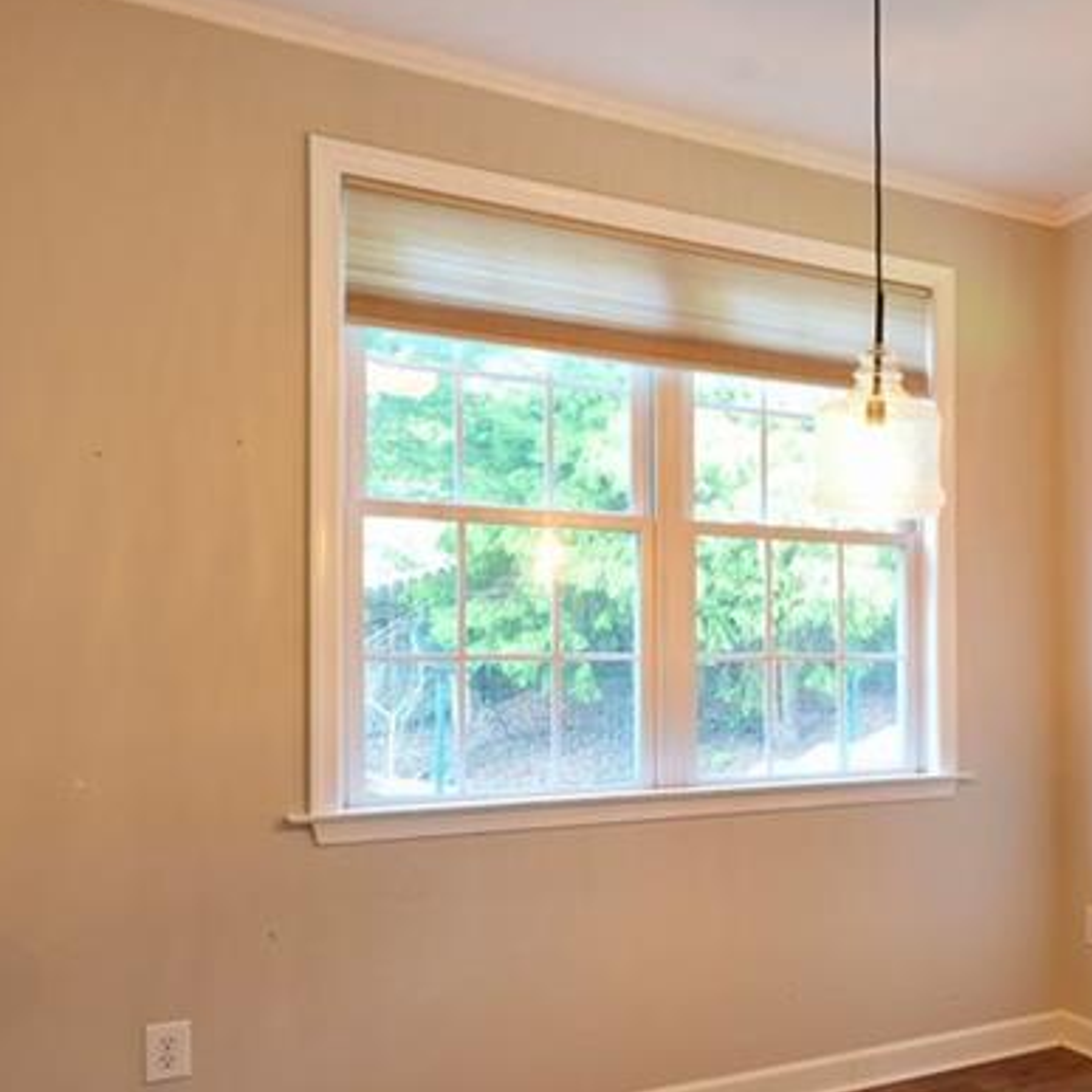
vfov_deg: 45.8
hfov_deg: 39.9
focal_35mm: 36
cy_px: 657
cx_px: 1117
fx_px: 1285
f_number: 8
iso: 320
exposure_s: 1/3
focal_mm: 16
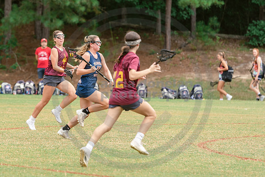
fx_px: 2207
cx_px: 80
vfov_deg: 4.6
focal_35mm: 300
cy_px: 85
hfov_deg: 6.9
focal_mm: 200
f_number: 4
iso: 250
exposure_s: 1/1000
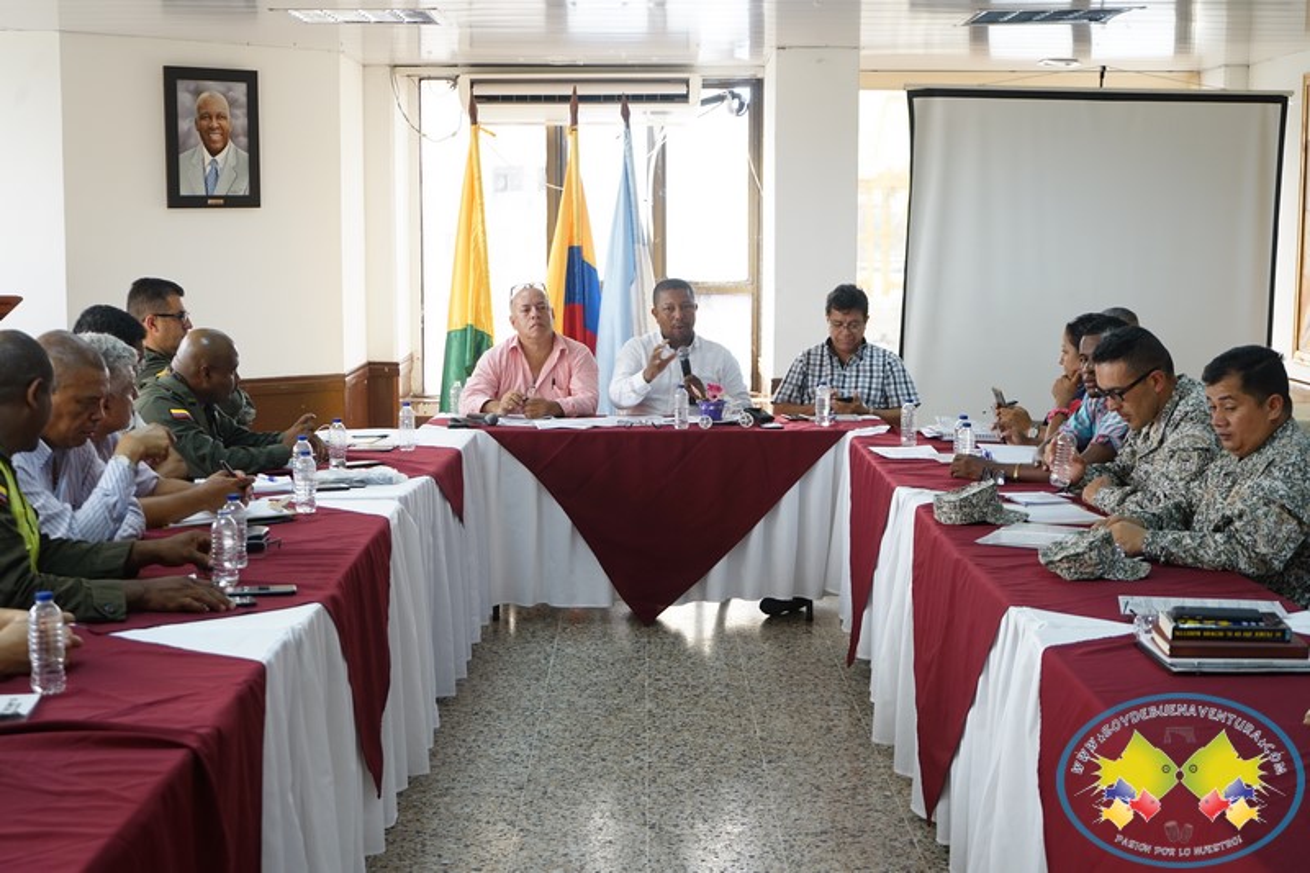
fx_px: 1892
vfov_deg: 26.0
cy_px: 436
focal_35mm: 52
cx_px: 655
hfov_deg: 38.2
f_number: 4.5
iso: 500
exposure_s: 1/60
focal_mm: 52
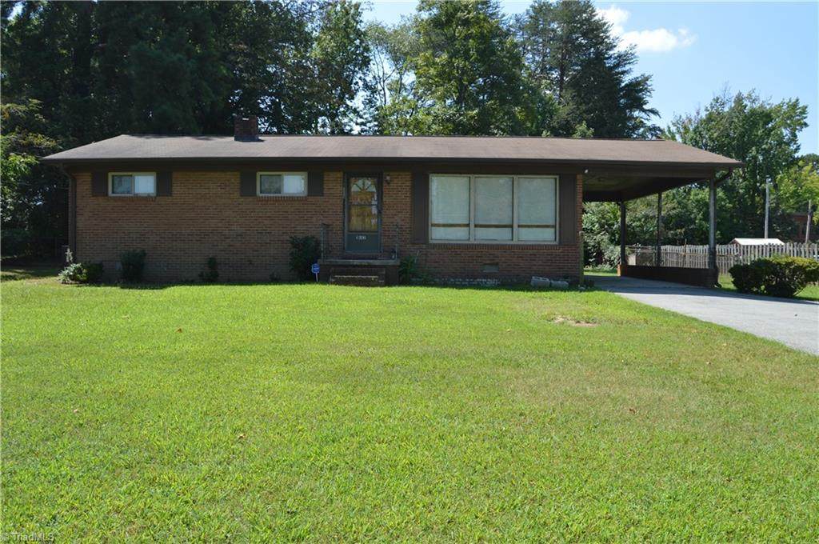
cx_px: 410
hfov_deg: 67.4
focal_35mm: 27
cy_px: 272
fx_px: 613
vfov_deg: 47.8
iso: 100
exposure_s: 1/200
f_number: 7.1
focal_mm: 18
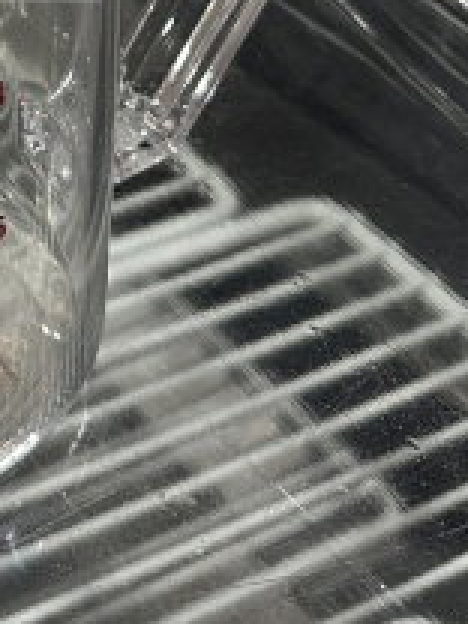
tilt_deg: -20.2
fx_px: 1694
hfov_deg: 14.6
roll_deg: +4.0
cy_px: -236
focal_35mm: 94
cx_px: -237
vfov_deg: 19.0
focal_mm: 6.86
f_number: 1.78
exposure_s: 1/120
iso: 250
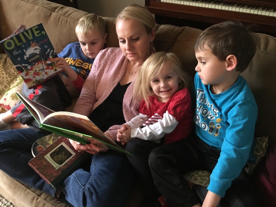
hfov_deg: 61.7
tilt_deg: -36.2
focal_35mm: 29
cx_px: 138
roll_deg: -1.0
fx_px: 231
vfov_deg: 48.2
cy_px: 104
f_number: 2.2
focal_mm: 4.15
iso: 400
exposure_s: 1/15
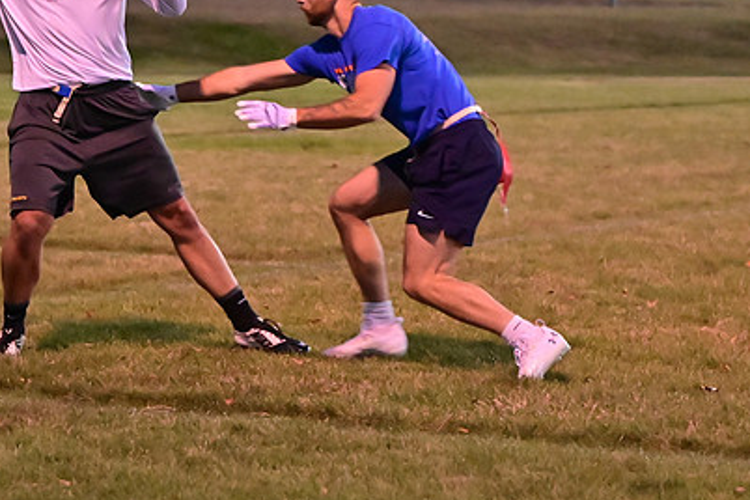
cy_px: 169
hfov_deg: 10.5
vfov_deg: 7.0
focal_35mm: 195
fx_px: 4062
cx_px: 215
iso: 6400
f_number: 4
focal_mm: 90
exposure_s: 1/500
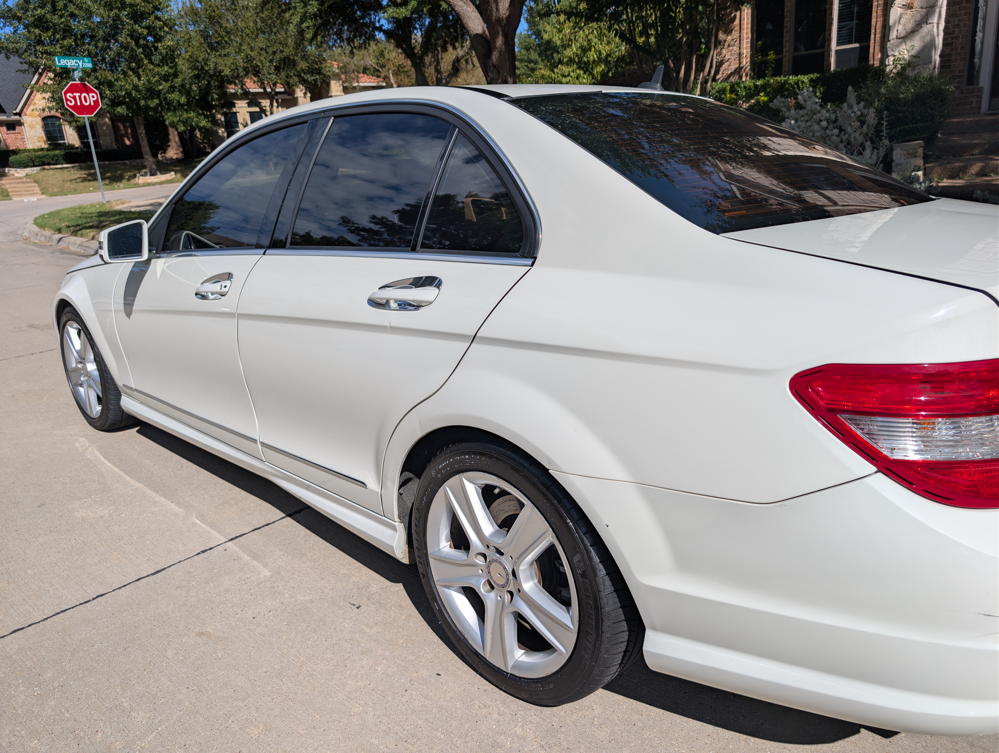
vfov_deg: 56.9
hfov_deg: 71.5
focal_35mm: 24
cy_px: 376
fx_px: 694
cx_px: 500
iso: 18
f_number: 1.68
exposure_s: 1/2532
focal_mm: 6.9
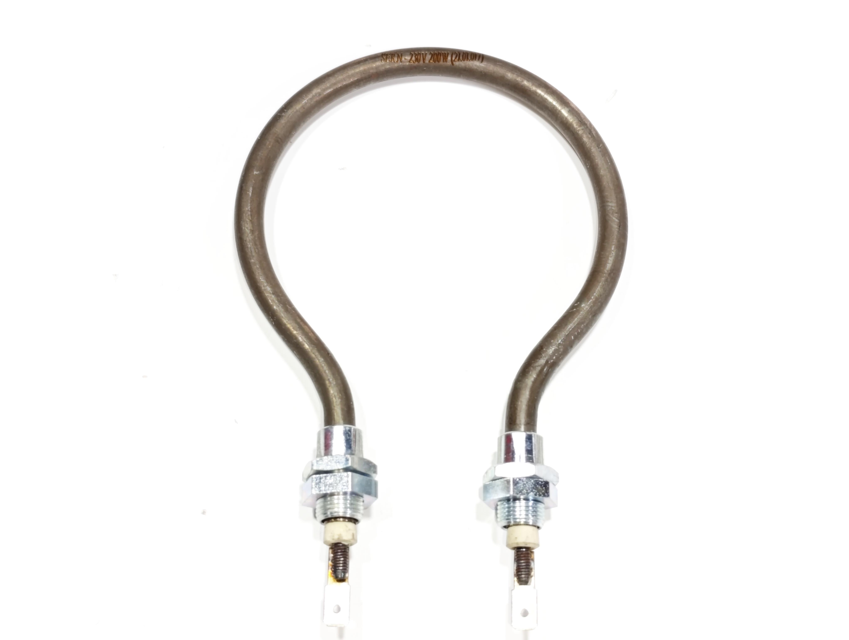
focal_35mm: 23
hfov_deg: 73.8
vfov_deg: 59.0
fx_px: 565
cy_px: 320
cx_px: 424
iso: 500
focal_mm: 6.14
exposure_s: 1/100
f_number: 1.6
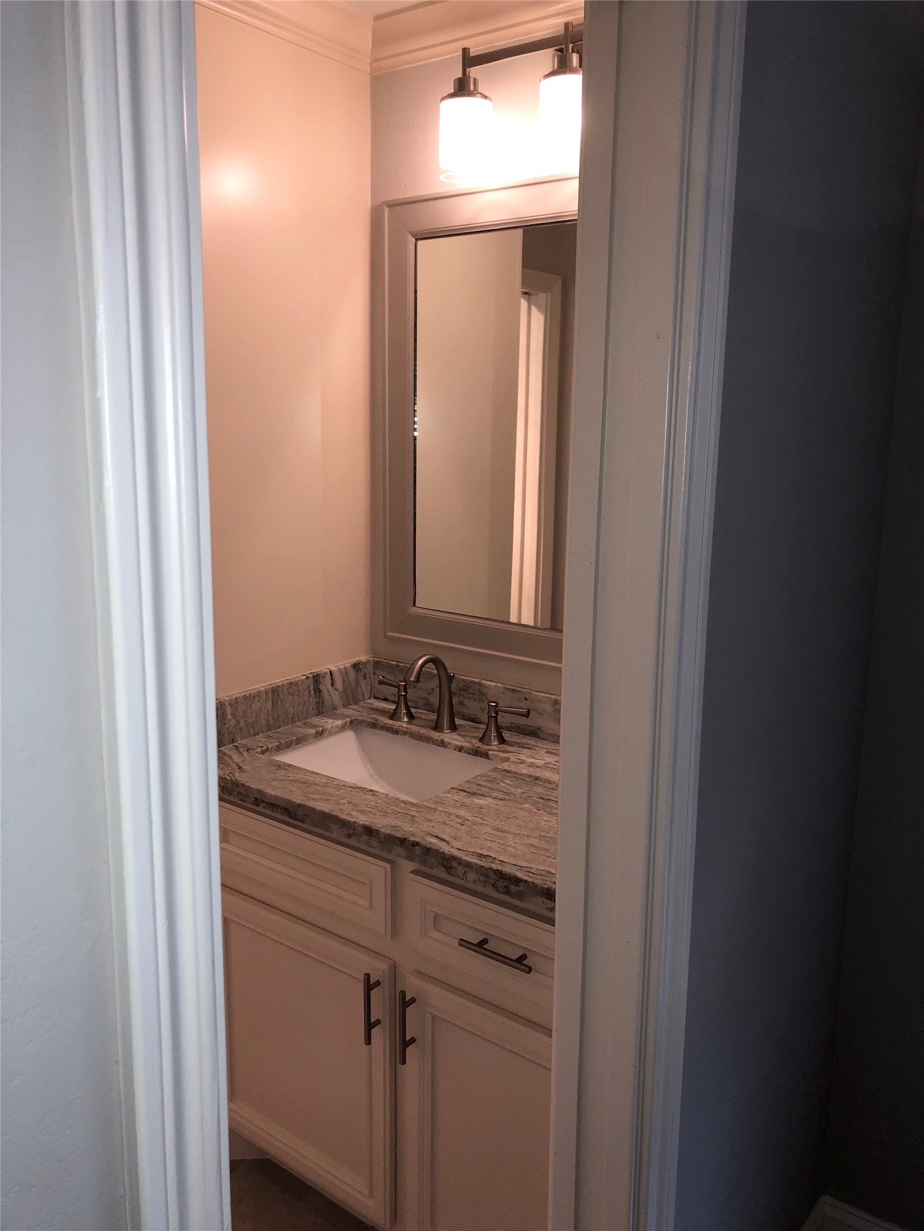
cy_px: 616
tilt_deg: -11.3
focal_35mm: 28
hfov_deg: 49.7
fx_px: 997
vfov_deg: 63.4
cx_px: 462
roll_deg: -1.1
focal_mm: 4
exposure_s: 1/120
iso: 50
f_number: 1.8
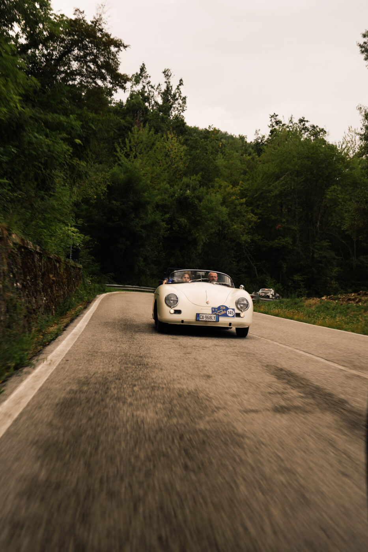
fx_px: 675
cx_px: 184
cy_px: 276
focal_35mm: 44
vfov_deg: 44.5
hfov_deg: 30.5
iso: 100
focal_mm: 44
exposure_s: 1/125
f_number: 4
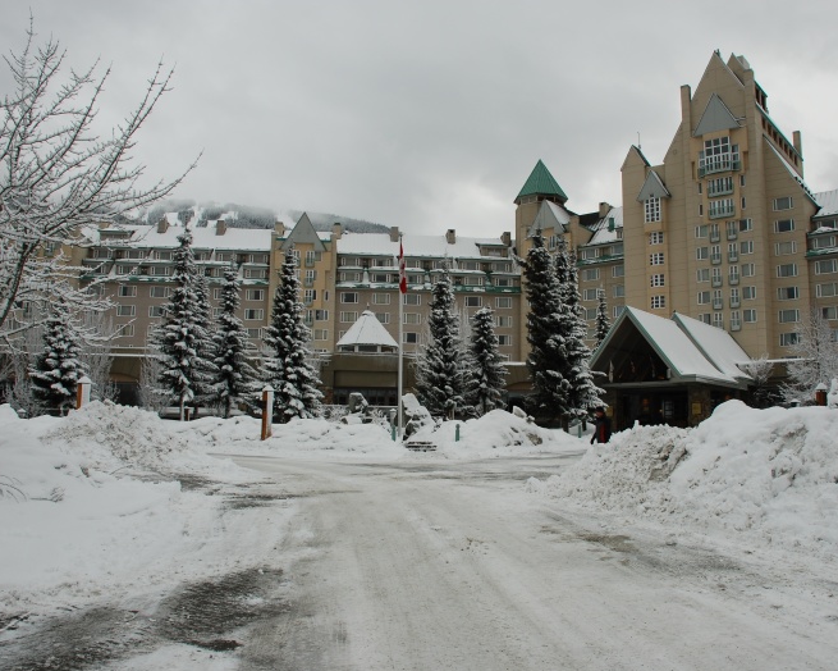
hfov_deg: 57.1
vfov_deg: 47.1
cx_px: 459
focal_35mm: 31
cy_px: 332
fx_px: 769
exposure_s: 1/60
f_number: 8
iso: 200
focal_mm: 18
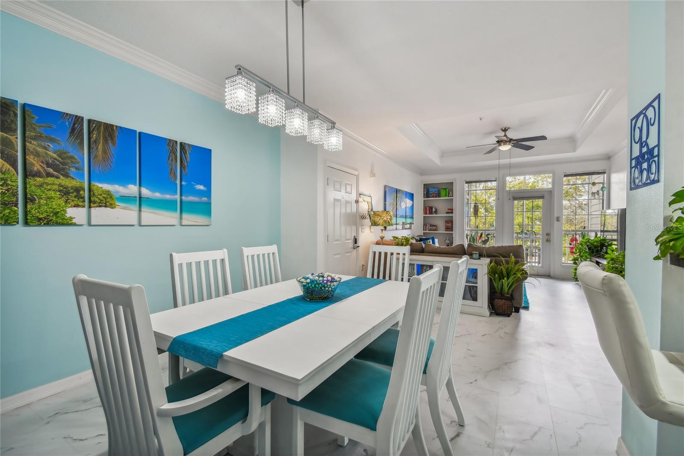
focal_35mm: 15
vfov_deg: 77.3
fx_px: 285
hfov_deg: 100.4
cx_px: 342
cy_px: 228
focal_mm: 10
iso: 100
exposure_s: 1/15
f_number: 7.1
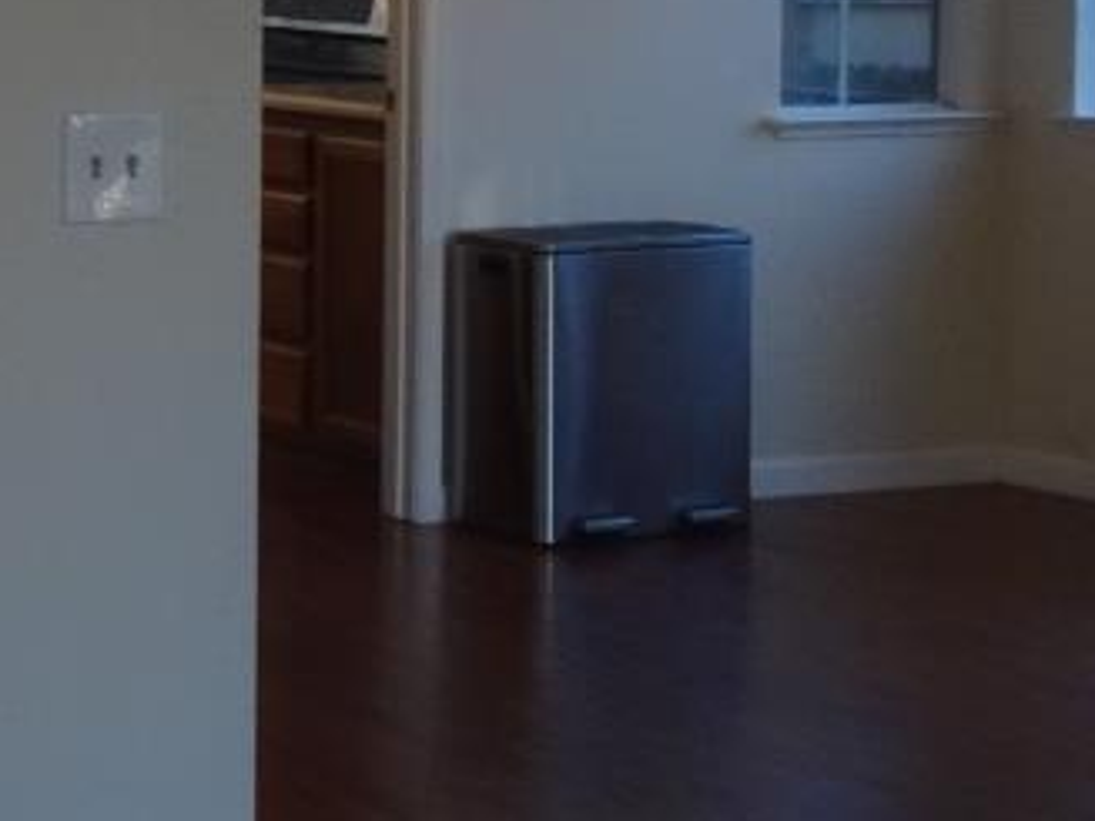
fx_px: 3478
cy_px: -69
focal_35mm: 110
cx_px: -573
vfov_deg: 13.2
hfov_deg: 16.3
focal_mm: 4.1
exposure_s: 1/30
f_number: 3.5
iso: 100
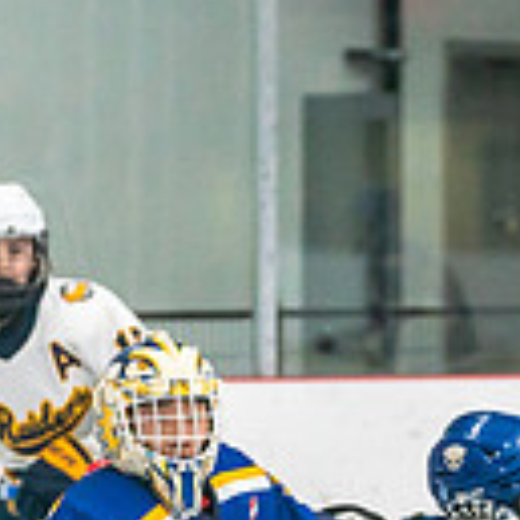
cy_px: 753
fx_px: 8498
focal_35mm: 500
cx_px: 413
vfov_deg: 3.5
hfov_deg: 3.5
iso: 3200
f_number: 2.8
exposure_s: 1/1250
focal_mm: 113
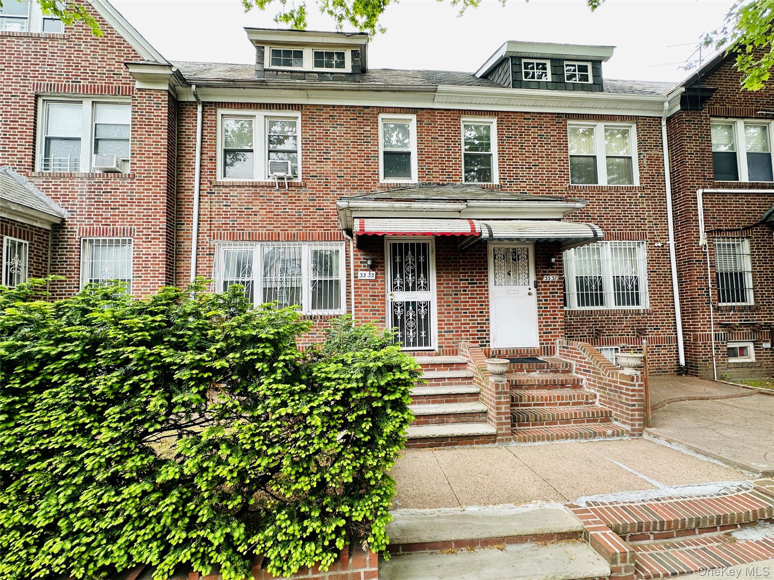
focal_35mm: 14
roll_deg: +0.9
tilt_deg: +5.9
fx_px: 313
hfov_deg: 102.1
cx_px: 387
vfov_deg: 85.7
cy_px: 290
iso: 40
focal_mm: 2.22
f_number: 2.2
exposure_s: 1/168
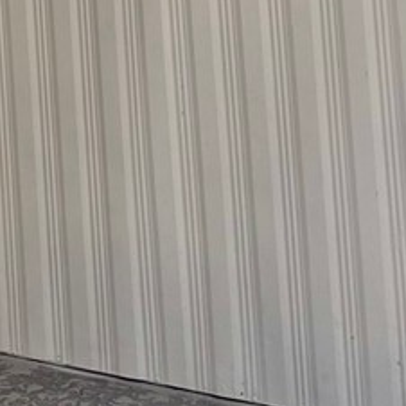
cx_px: -57
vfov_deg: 10.4
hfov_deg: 11.5
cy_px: -492
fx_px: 1990
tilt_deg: +2.1
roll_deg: +4.0
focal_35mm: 150
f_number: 1.78
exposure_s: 1/2232
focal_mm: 6.76
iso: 100
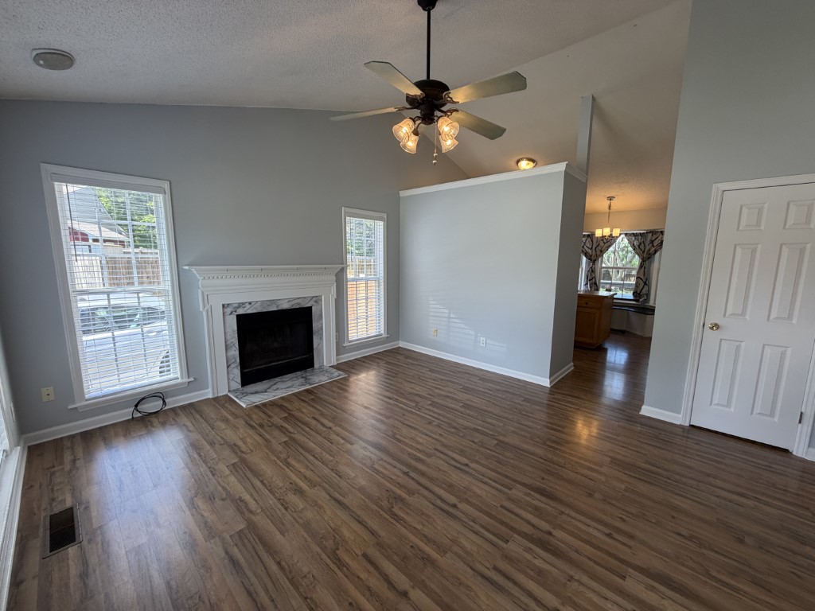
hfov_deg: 102.1
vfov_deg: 85.7
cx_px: 408
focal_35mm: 14
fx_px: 330
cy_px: 306
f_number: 2.2
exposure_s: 1/120
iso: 100
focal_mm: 2.22
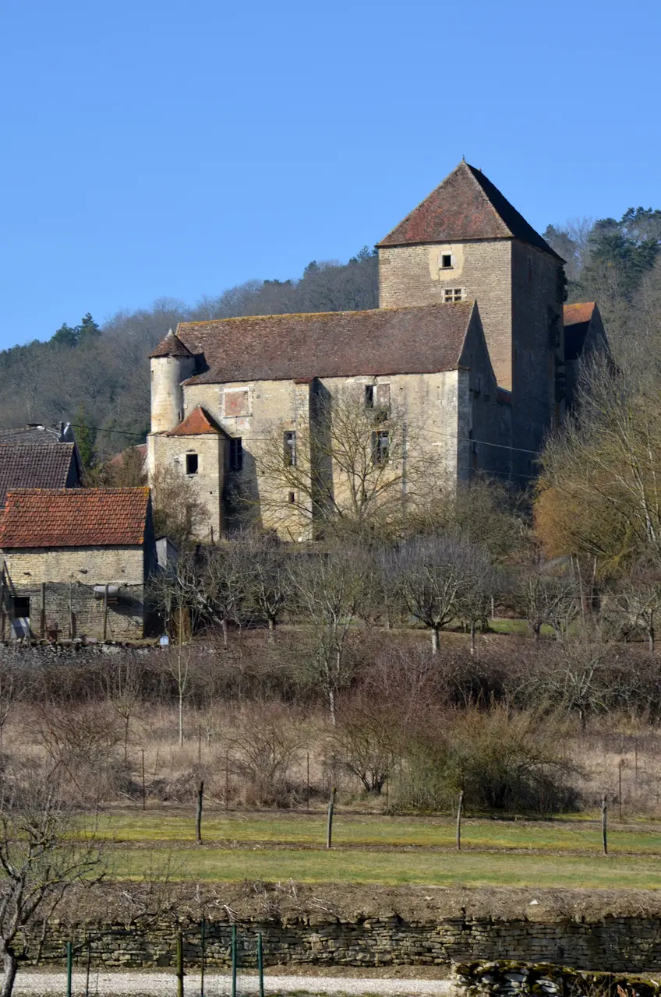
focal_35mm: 128
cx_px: 330
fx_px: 3527
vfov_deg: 16.1
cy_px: 498
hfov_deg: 10.7
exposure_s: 1/125
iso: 100
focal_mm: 85
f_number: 13
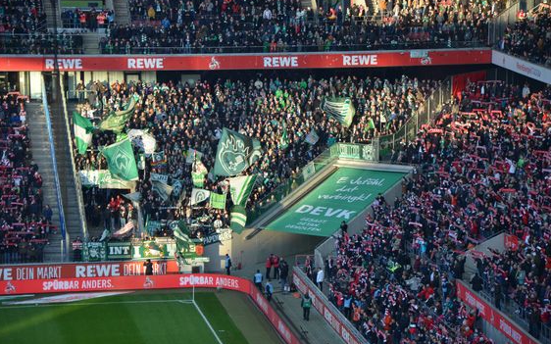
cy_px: 170
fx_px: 2440
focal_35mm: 163
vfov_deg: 8.1
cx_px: 274
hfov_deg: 12.9
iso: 450
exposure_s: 1/250
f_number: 5.6
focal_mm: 105
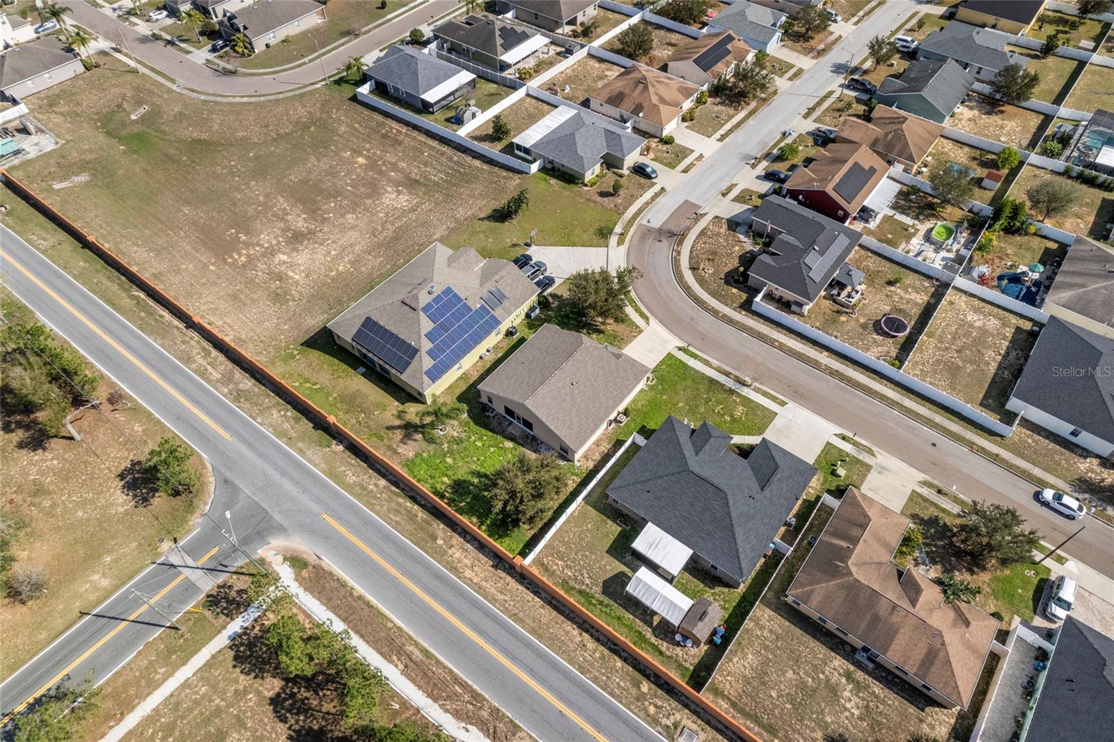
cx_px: 557
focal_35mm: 22
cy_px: 371
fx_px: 680
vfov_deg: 57.2
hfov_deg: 78.6
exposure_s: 1/50
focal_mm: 8.38
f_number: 2.8
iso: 130
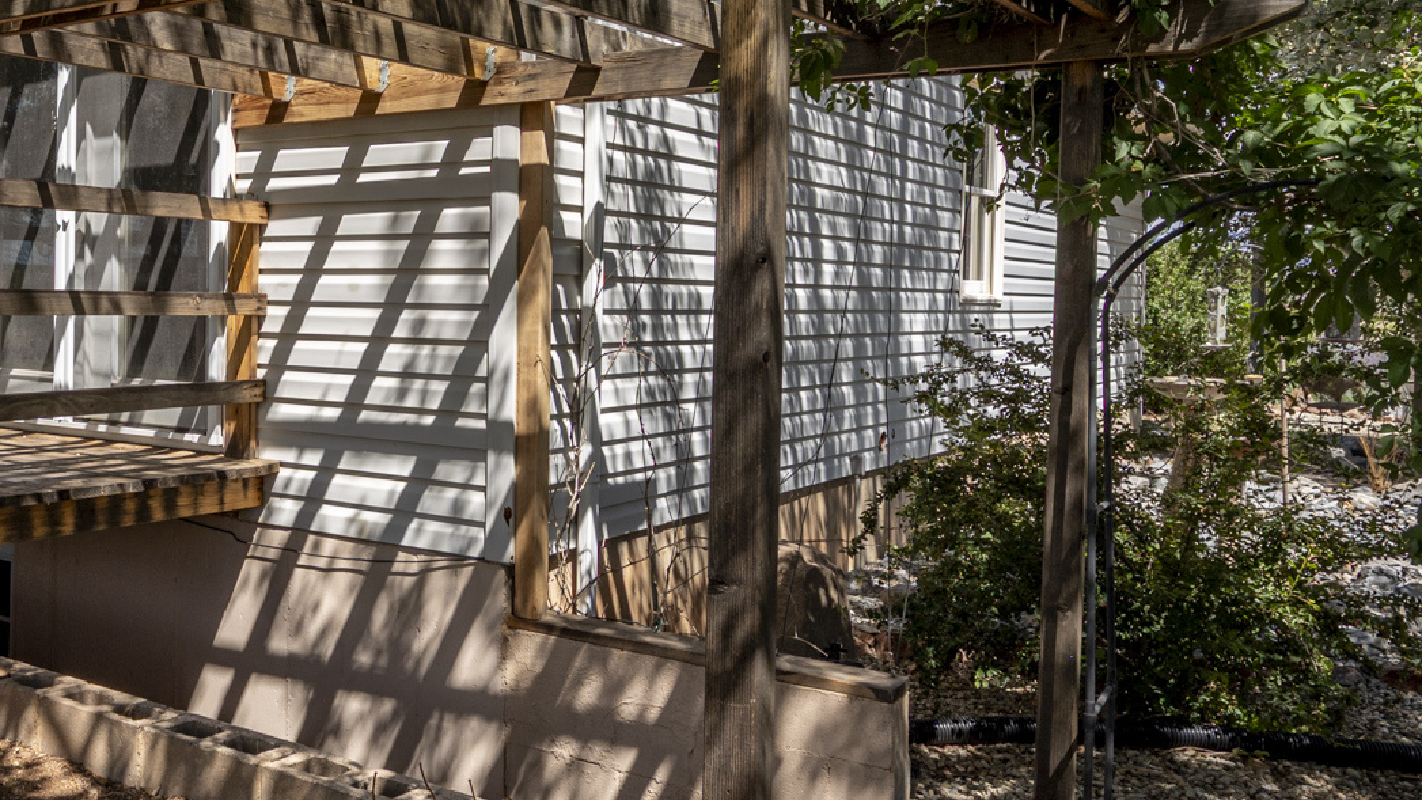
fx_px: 1395
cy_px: 297
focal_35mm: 37
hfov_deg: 49.0
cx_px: 177
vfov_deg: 31.8
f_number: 13
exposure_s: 1/200
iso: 250
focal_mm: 18.5
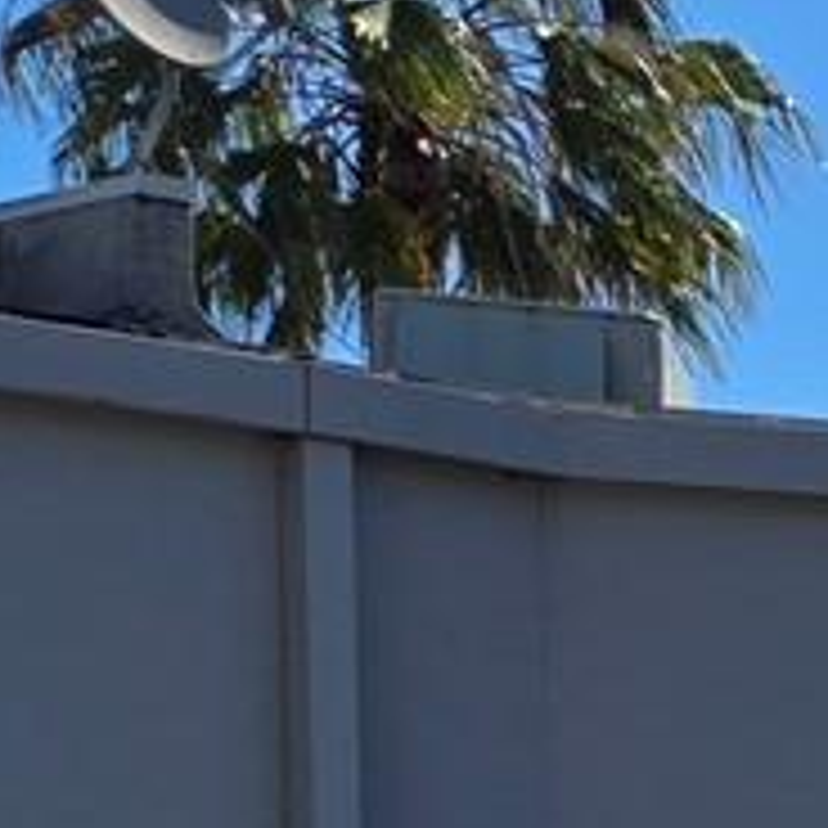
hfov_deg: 7.4
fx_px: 4790
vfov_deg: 9.4
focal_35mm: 177
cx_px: 3226
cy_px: 1458
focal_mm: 5.4
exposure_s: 1/2216
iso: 25
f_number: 1.8
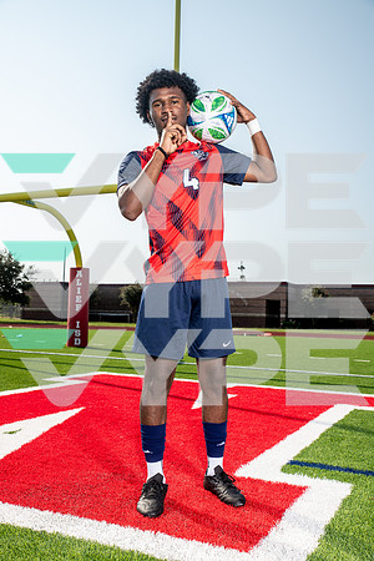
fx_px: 561
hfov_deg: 36.9
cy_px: 280
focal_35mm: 36
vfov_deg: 53.1
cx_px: 187
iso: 100
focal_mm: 36
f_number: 6.3
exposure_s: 1/400
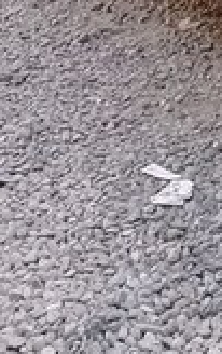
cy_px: -126
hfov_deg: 9.7
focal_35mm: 132
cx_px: 325
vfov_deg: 15.0
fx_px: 1273
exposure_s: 1/120
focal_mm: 3.3
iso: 80
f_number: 2.2
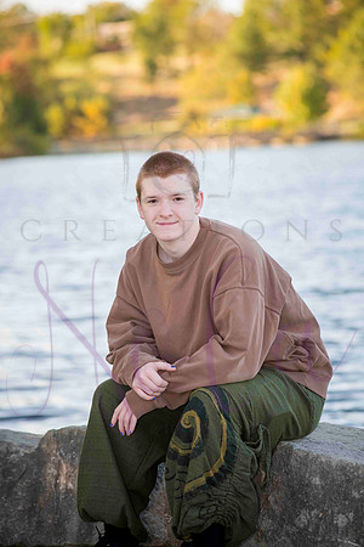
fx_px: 2047
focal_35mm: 135
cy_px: 274
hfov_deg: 10.2
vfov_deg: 15.2
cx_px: 182
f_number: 5
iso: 400
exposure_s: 1/640
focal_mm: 135
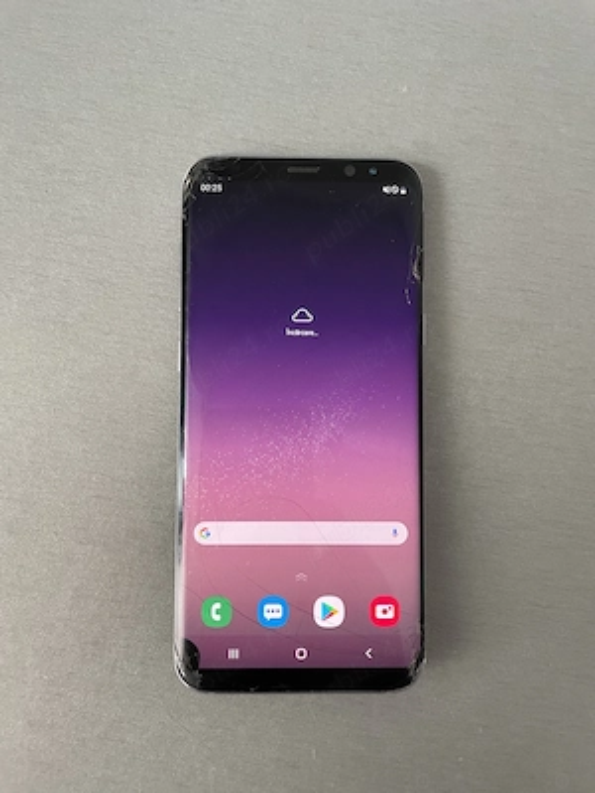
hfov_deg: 53.1
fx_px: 596
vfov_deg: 67.3
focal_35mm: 26
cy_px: 396
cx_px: 298
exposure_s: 1/60
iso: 250
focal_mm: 4.2
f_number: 1.6
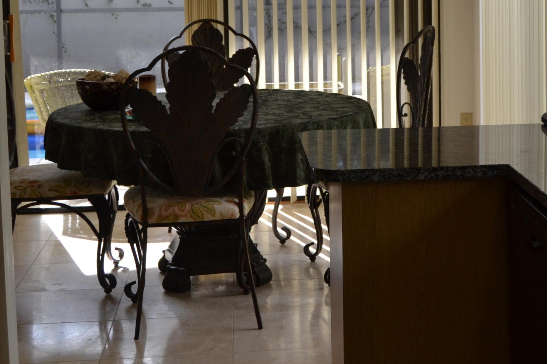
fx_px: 1200
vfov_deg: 17.0
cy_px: 24
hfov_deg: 25.3
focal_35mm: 79
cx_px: 428
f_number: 5.6
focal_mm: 26
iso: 400
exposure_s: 1/100
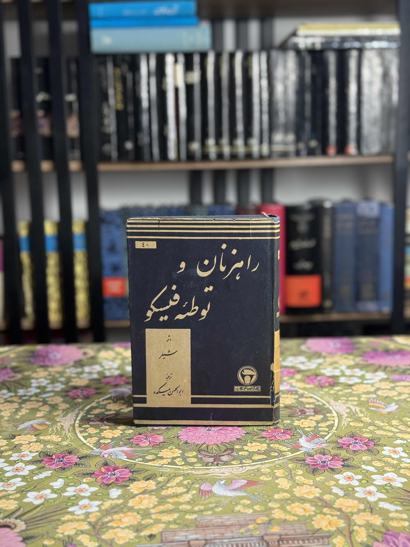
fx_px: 758
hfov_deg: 30.3
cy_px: 274
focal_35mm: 48
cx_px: 205
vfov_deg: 39.7
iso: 160
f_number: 1.78
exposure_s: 1/100
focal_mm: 6.76
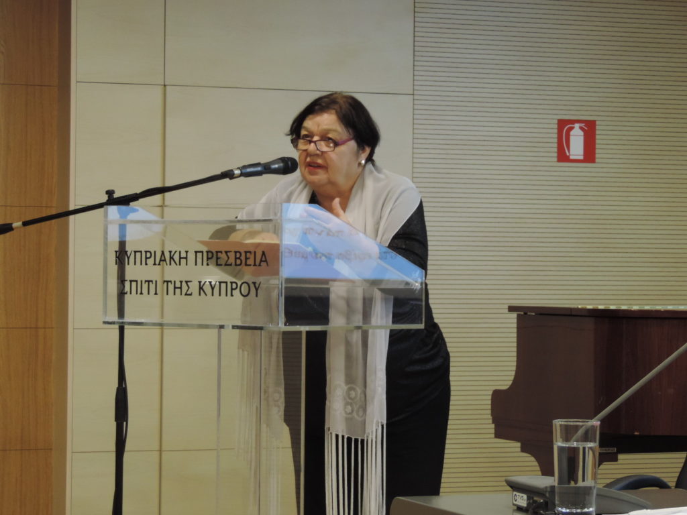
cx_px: 344
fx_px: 2382
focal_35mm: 120
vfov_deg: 12.3
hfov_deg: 16.4
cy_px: 258
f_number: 4.2
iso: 500
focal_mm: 21.4
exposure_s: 1/25
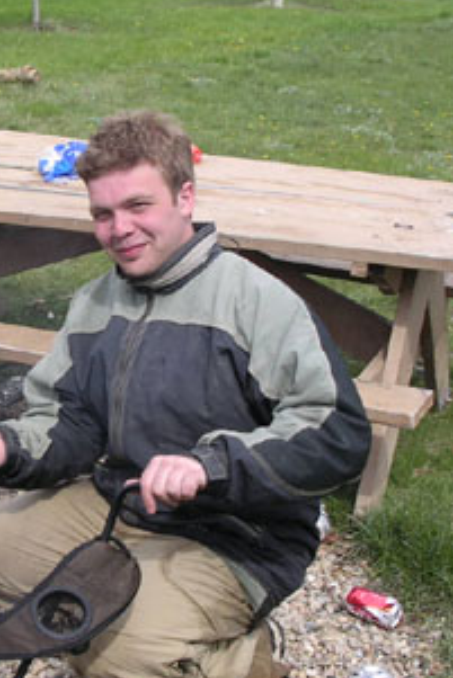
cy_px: 346
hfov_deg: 18.9
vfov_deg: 28.4
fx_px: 1338
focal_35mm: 71
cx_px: 59
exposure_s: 1/150
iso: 100
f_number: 6.2
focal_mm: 7.5
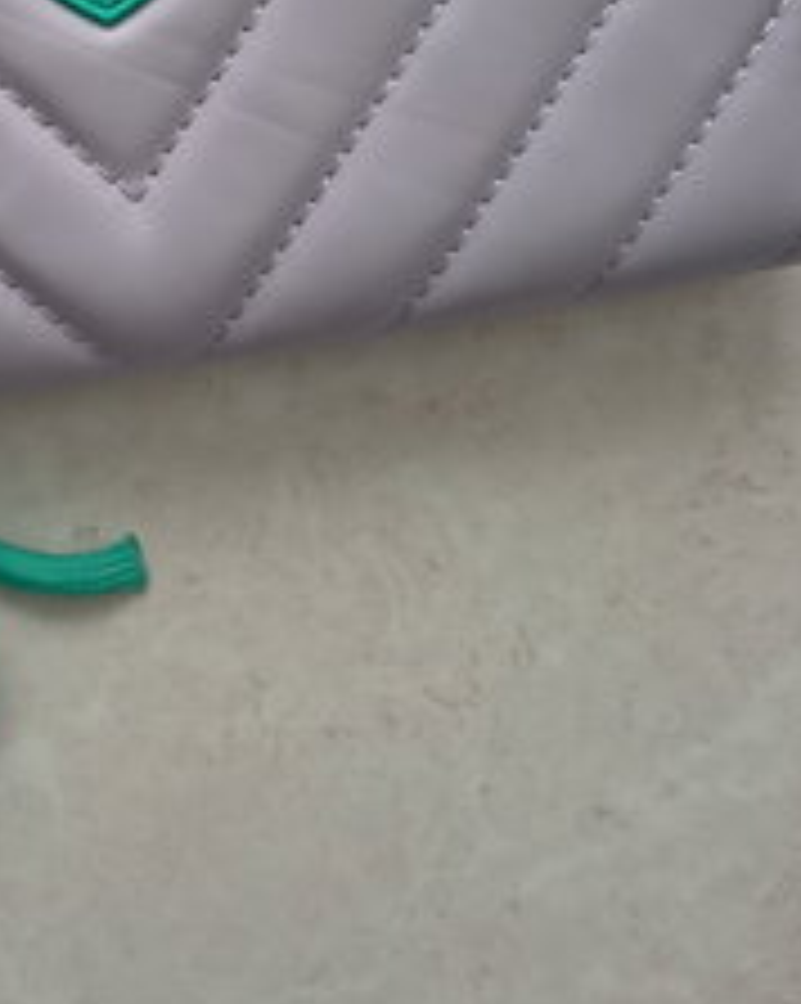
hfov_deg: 26.5
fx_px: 1662
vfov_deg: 32.3
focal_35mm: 56
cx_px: 135
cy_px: 137
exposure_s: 1/50
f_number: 1.8
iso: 1170
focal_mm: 5.56
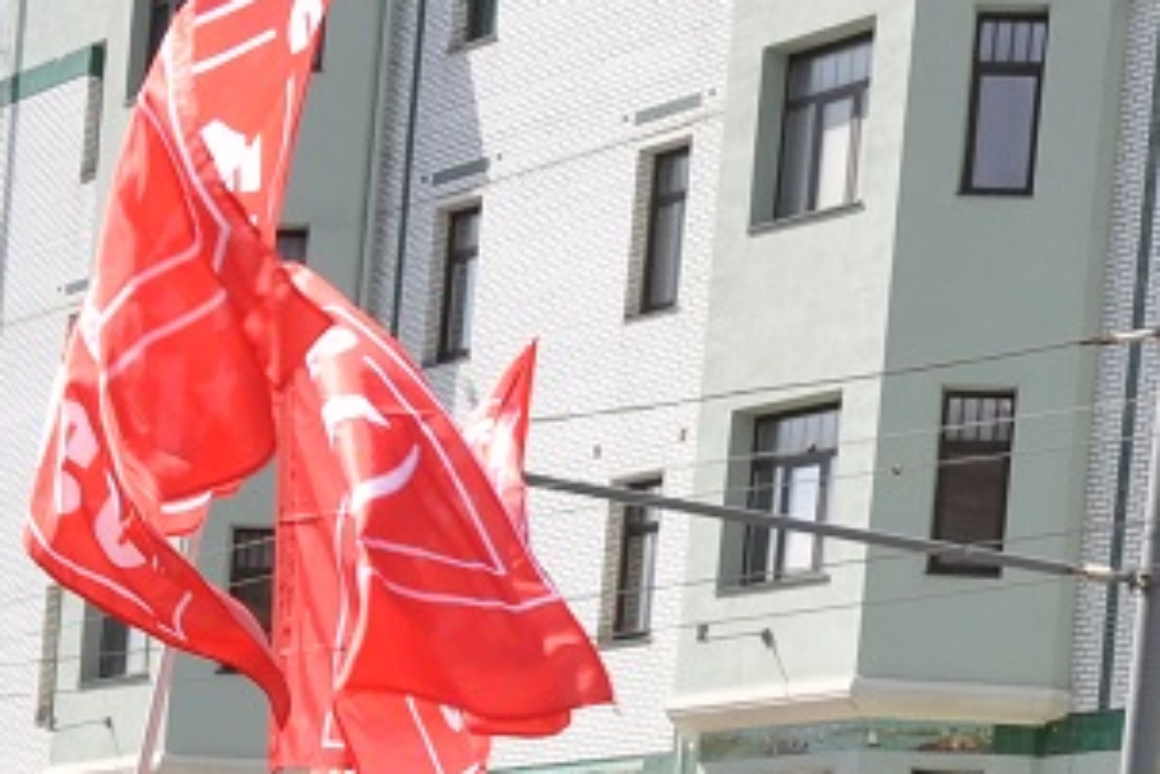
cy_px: 1554
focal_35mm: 140
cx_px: 220
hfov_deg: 14.6
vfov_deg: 9.2
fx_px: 4511
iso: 200
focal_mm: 22
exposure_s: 1/200
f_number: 10
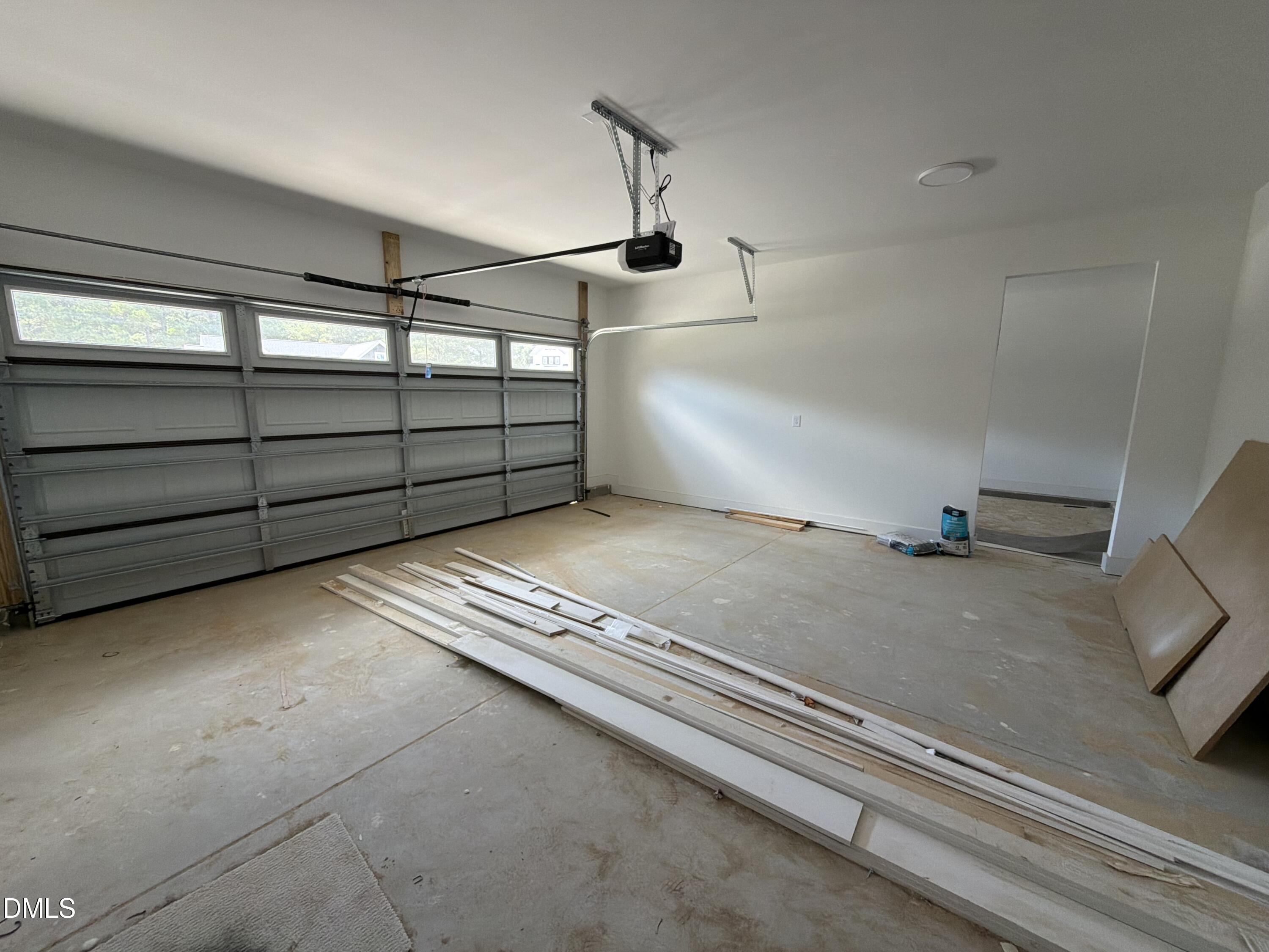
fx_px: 513
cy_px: 476
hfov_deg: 102.1
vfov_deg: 85.7
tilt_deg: -9.1
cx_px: 634
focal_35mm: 14
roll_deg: -1.0
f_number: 2.2
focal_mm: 2.22
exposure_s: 1/121
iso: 125
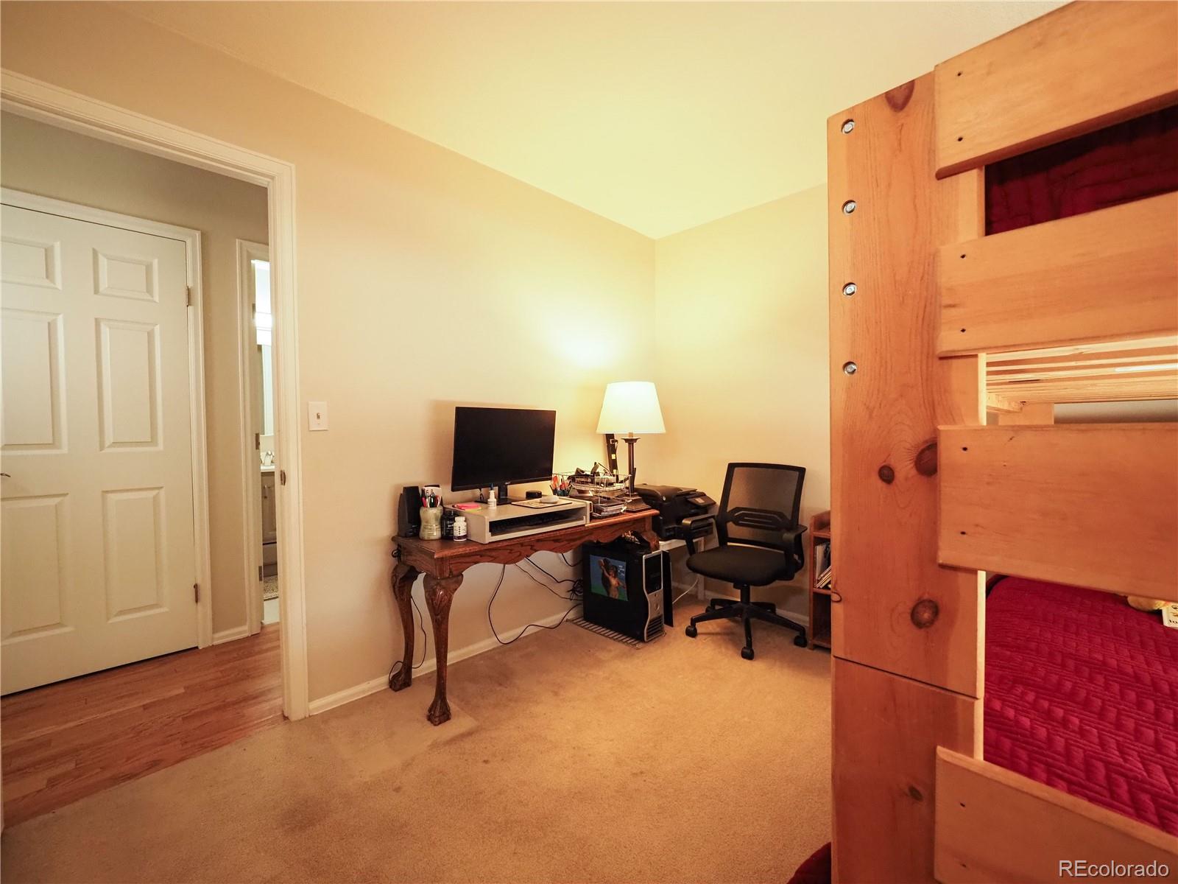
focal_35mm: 14
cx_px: 589
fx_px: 476
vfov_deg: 85.7
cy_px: 442
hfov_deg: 102.1
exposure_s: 1/200
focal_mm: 7
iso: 2000
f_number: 3.2
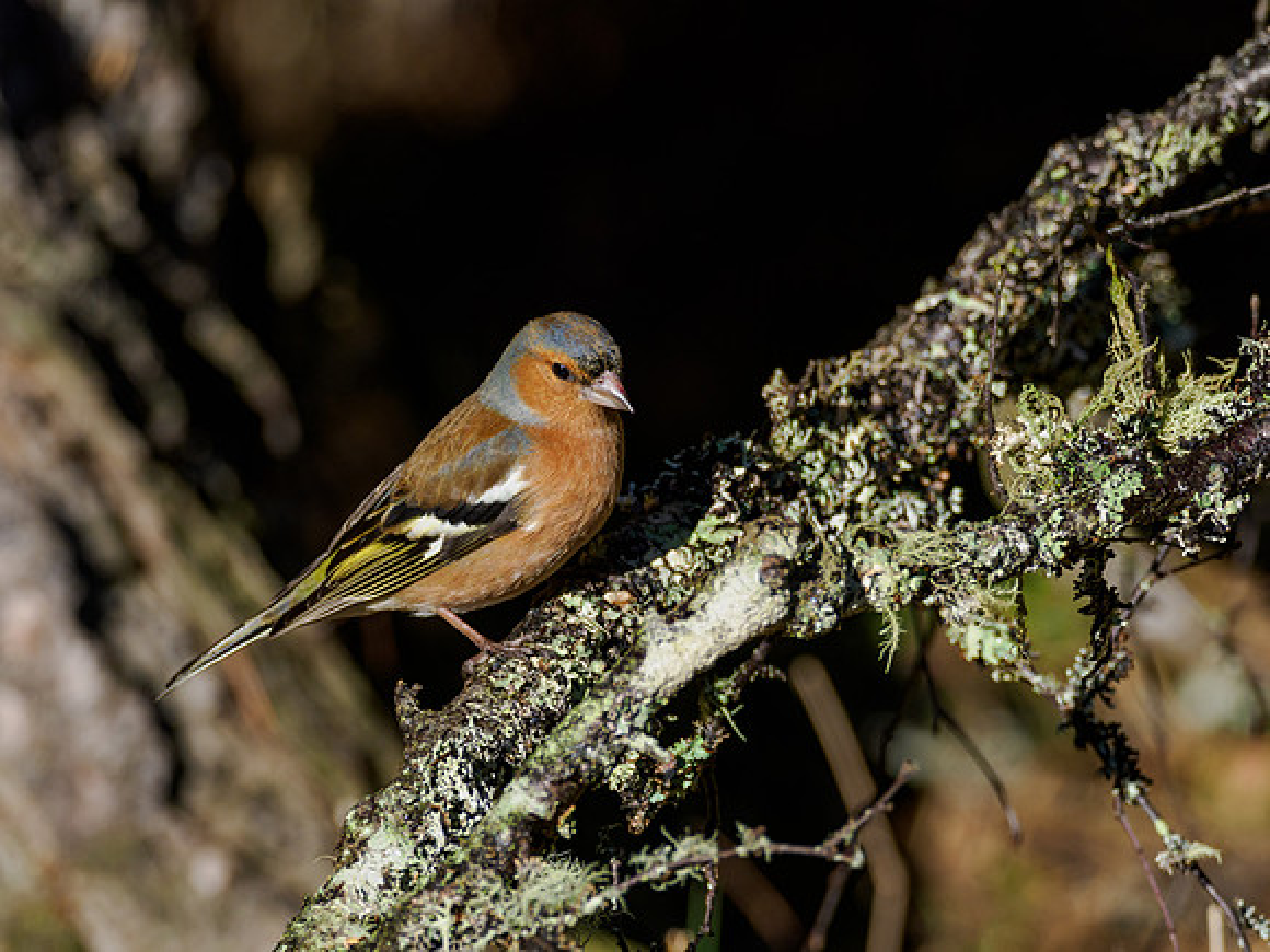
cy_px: 476
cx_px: 635
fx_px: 30855
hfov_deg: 2.4
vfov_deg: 1.8
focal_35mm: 841
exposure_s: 1/1250
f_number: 5.6
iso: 400
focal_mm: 420
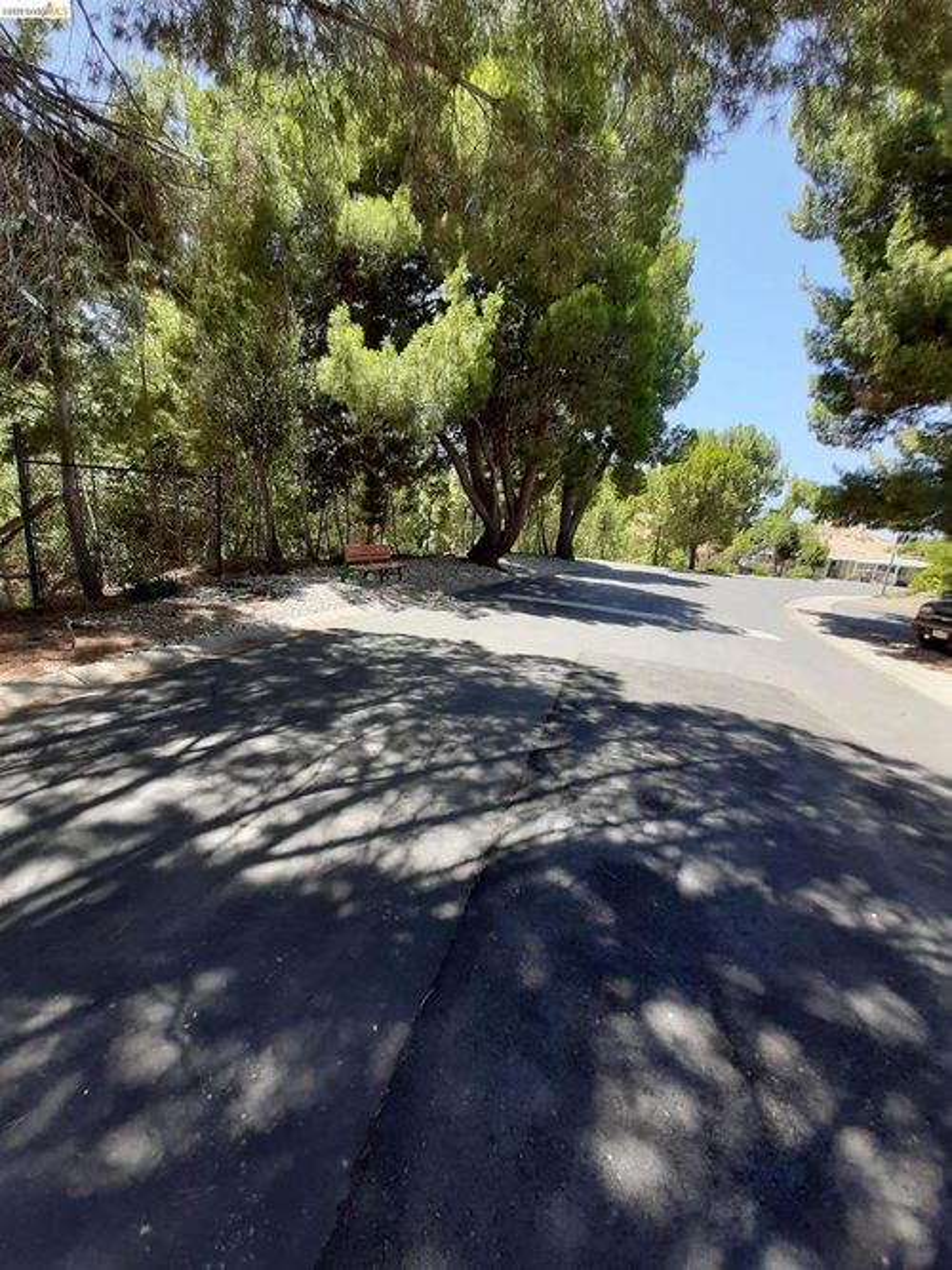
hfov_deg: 89.9
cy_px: 635
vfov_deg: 106.2
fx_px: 477
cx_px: 476
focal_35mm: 13
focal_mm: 1.42
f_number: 2.2
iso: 40
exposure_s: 1/216
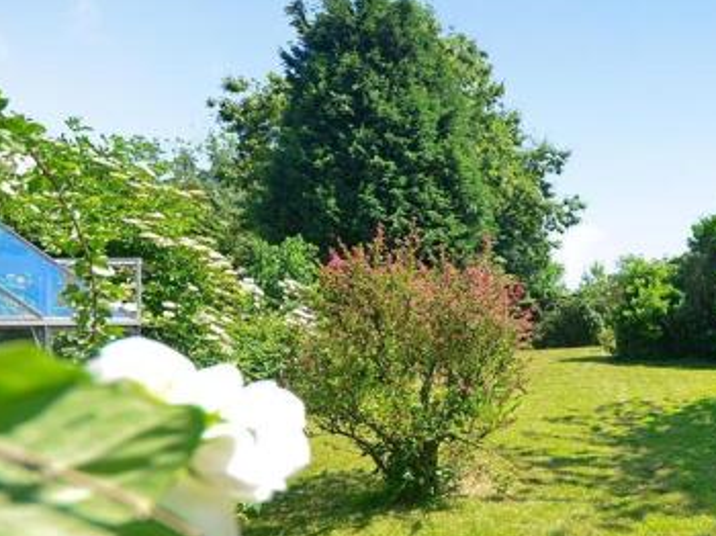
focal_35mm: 27
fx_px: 558
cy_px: 325
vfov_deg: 50.9
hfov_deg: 58.9
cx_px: 597
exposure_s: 1/125
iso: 200
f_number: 5.6
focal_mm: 10
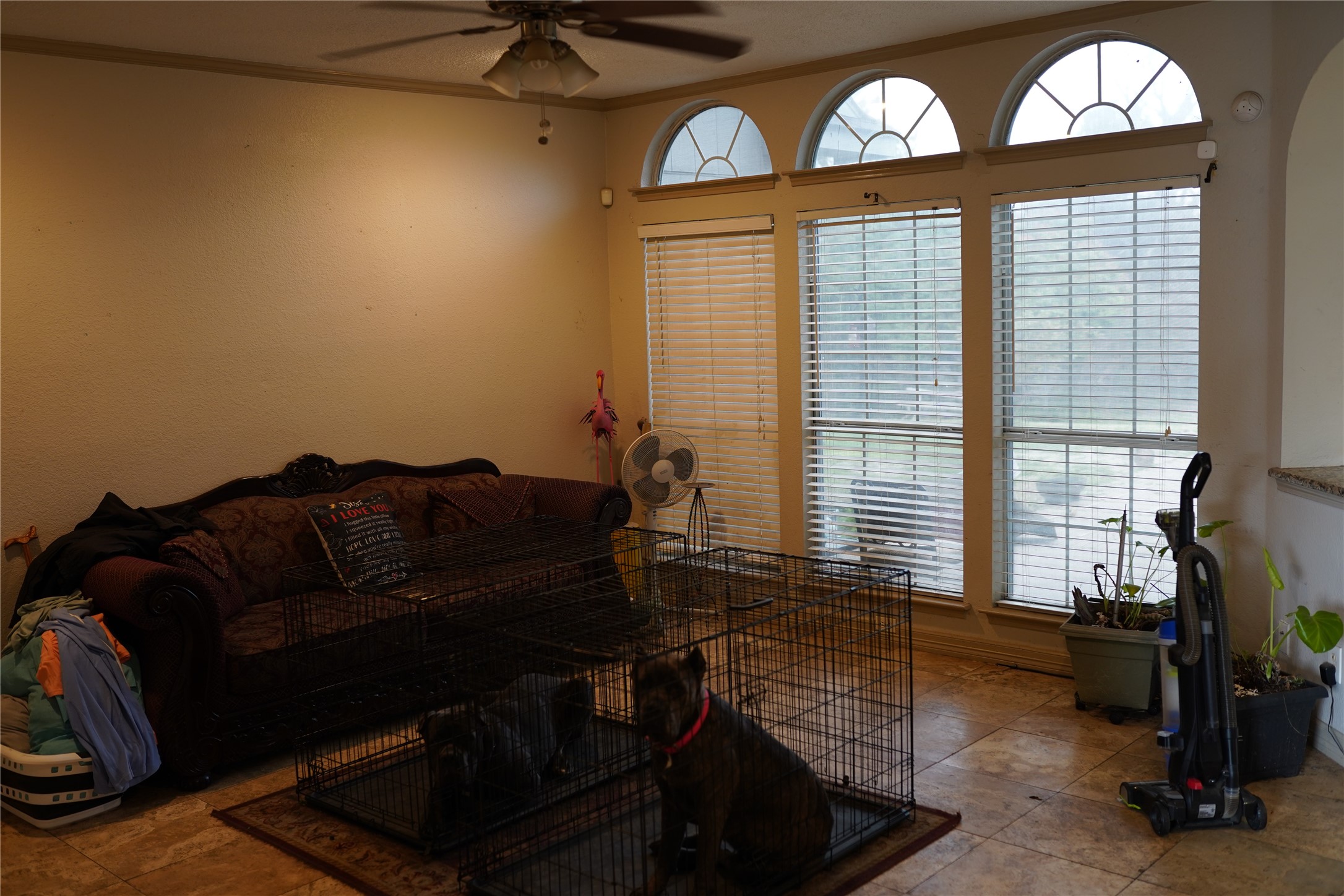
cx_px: 672
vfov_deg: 37.9
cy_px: 448
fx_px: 1307
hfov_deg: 54.4
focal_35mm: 35
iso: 400
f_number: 2.2
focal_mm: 35
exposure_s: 1/60
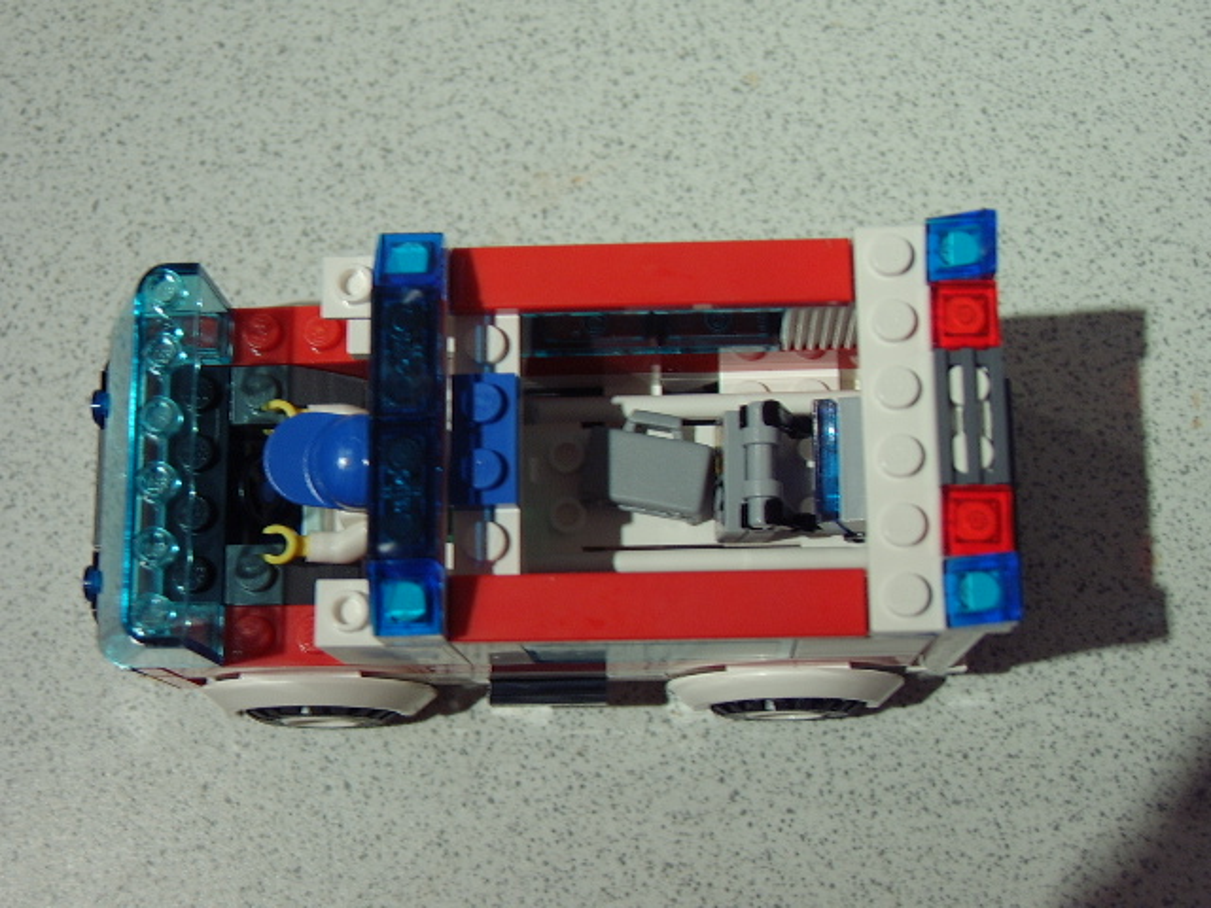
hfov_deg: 41.2
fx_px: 1609
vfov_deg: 31.5
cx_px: 606
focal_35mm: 46
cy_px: 454
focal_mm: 11.93
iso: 100
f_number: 3.5
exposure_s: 1/12
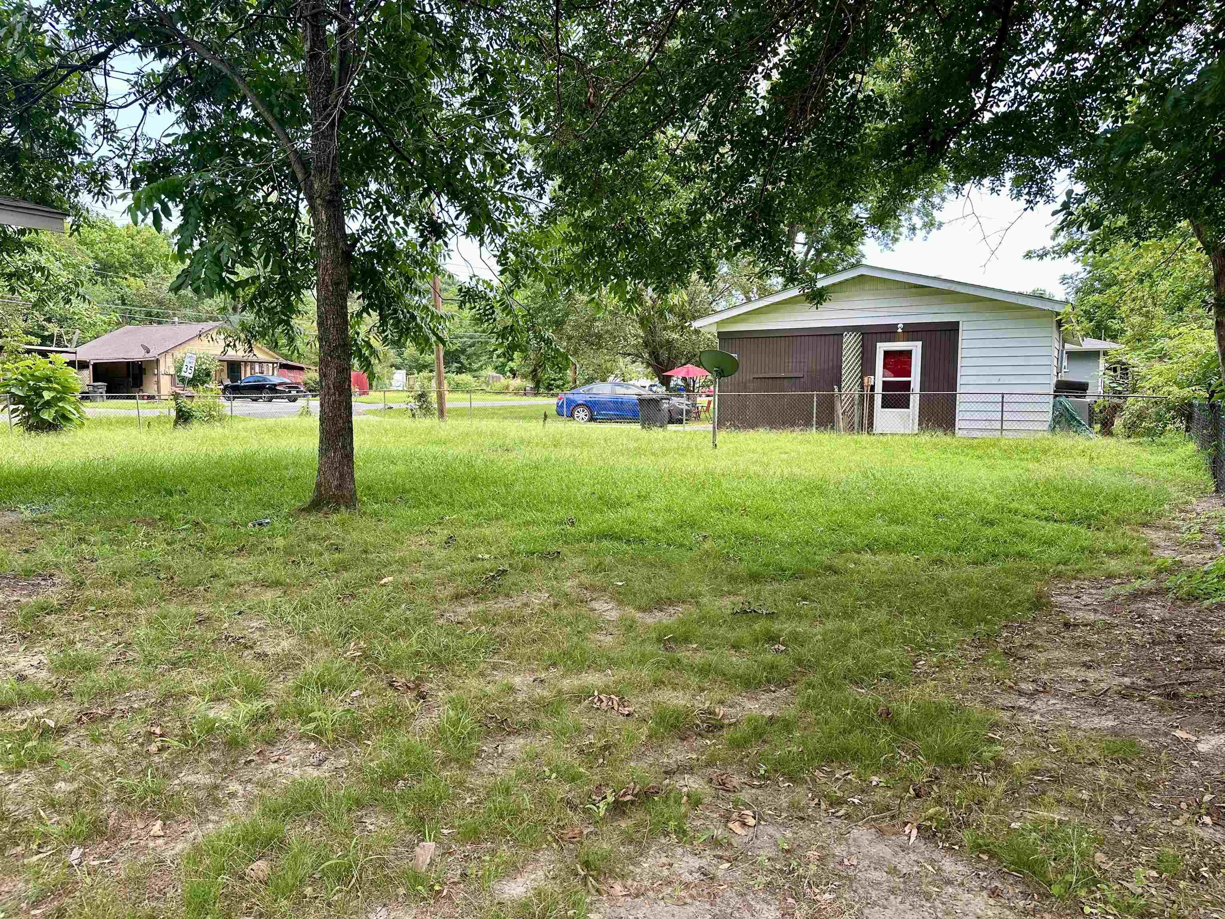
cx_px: 612
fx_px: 849
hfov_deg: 71.6
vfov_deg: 56.8
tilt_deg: -4.8
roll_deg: -0.1
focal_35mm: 24
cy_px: 460
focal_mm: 6.86
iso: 80
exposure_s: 1/315
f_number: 1.78
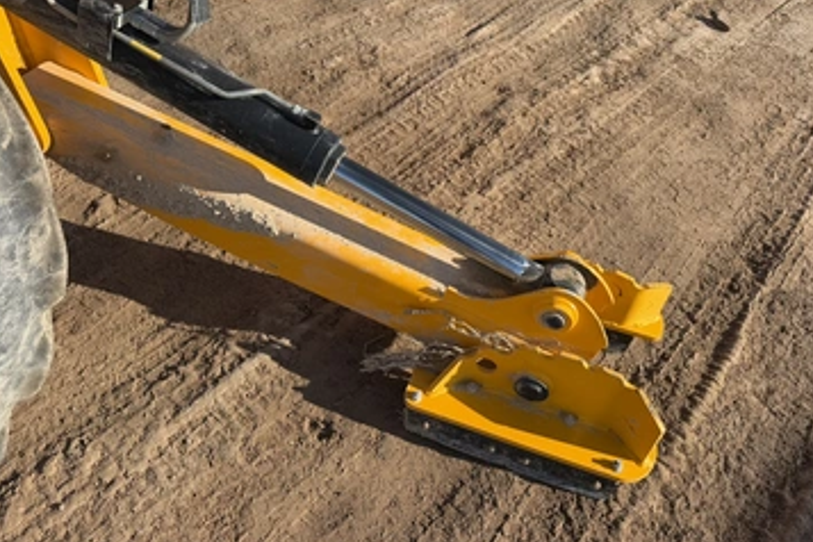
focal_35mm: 28
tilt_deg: -44.0
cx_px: 403
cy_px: 219
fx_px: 632
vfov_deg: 46.2
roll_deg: -5.1
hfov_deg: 65.5
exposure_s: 1/3145
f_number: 1.78
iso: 80
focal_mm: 6.76
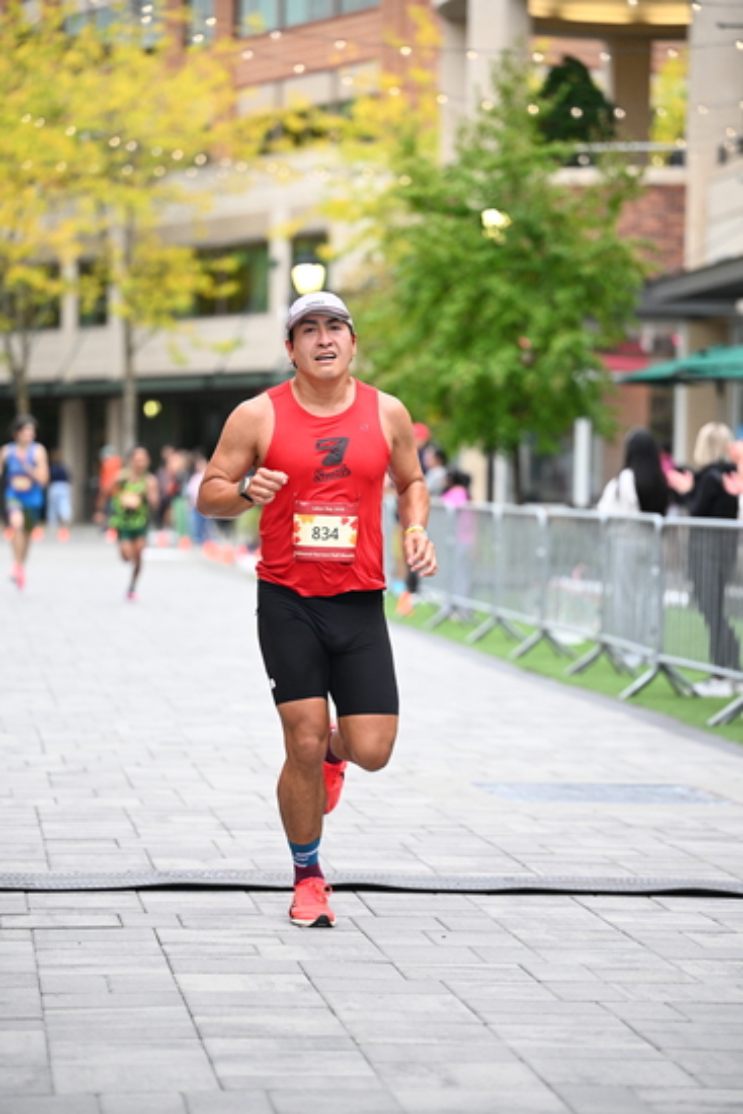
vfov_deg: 18.6
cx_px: 372
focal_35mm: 110
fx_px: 3403
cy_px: 557
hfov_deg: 12.5
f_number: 2.8
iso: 1600
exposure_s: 1/800
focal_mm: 110
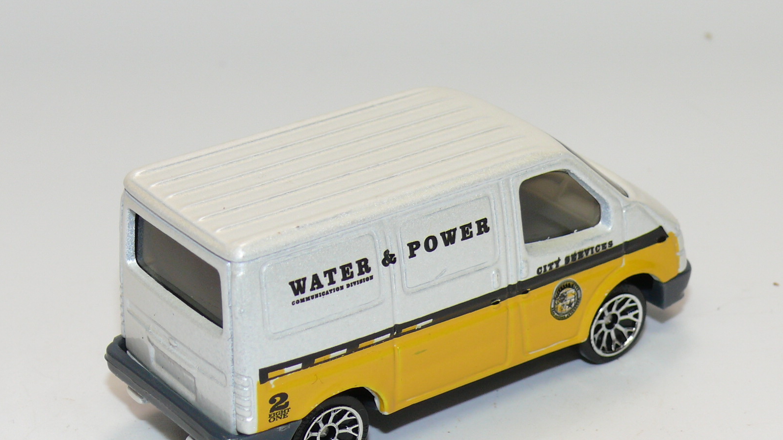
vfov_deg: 11.4
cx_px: 391
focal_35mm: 106
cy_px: 264
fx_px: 2201
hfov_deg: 20.2
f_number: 4
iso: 100
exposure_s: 1/30
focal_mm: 13
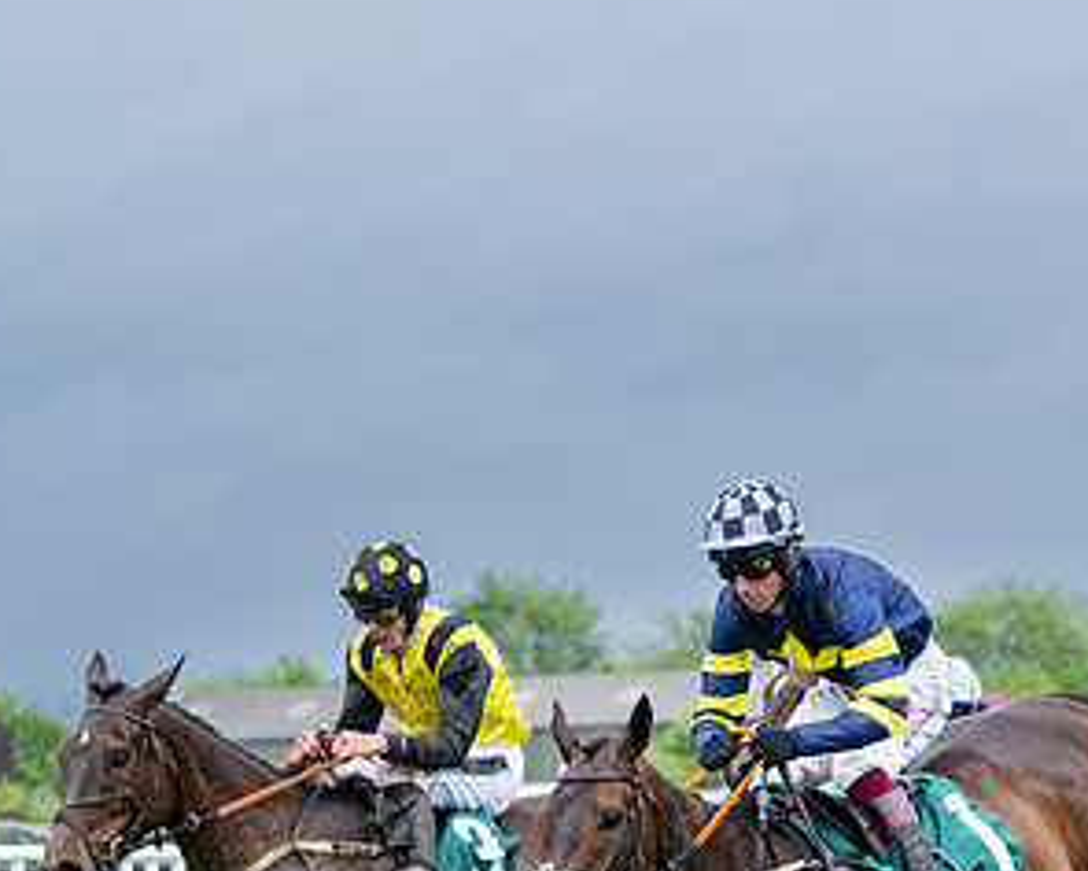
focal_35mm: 207
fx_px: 6666
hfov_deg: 9.3
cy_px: 872
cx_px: 1012
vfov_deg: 7.4
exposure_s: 1/1600
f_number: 4
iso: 1000
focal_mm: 86
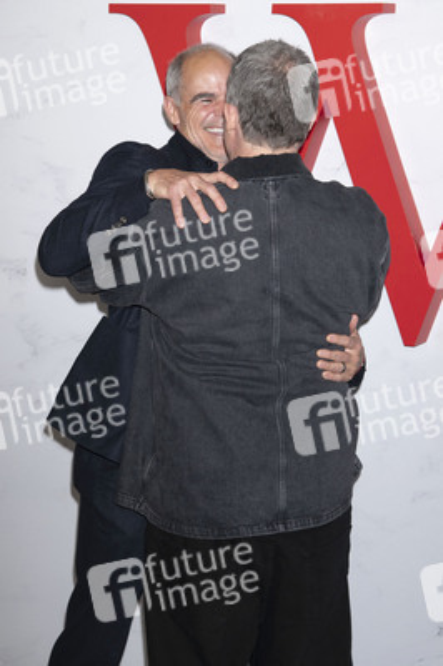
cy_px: 333
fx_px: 1294
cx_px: 222
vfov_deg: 28.9
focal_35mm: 70
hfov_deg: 19.4
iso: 640
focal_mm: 70
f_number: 5.6
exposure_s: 1/200
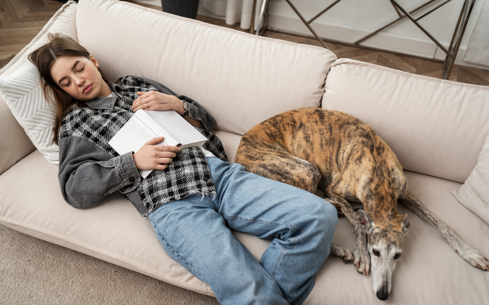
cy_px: 161
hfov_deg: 45.3
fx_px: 586
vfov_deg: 29.2
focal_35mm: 44
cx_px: 244
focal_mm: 43
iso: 800
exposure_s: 1/160
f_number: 2.8
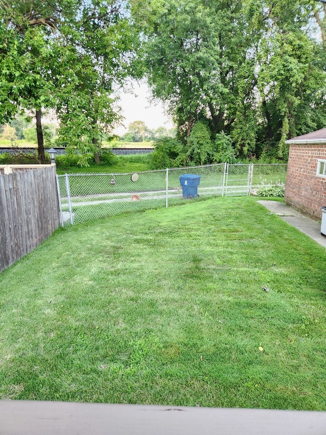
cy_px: 218
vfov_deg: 73.9
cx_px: 163
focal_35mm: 23
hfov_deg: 58.9
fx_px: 289
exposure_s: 1/120
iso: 400
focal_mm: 5.4
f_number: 1.8
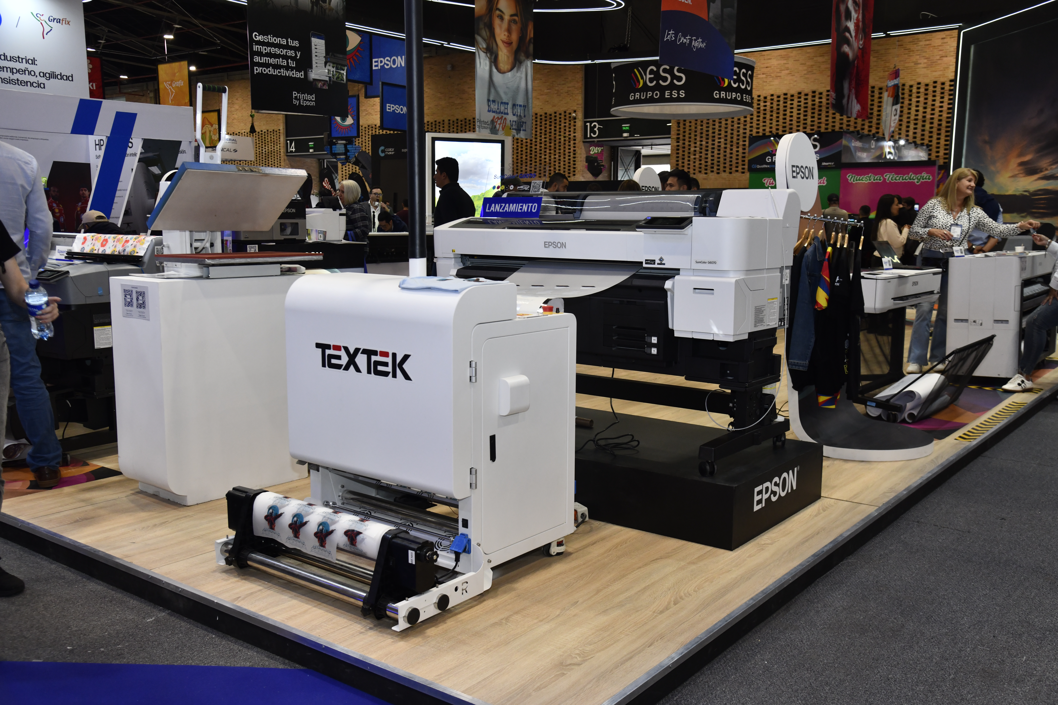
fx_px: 940
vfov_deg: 41.1
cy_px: 352
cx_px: 529
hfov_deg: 58.7
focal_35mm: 32
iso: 800
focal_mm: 32
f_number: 5.6
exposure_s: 1/160
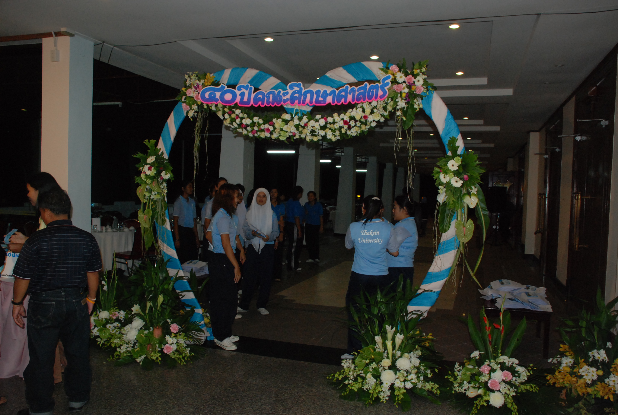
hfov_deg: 61.8
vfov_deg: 43.8
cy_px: 208
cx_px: 309
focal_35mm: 30
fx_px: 516
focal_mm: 20
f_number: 5
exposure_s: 1/60
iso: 1000
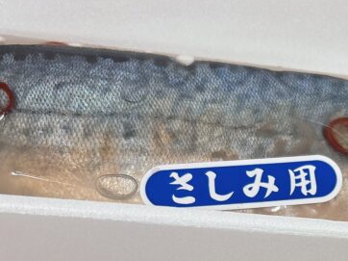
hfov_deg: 26.6
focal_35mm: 69
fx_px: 693
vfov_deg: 19.8
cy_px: 323
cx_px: 354
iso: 100
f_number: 1.6
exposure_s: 1/60
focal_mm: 5.96
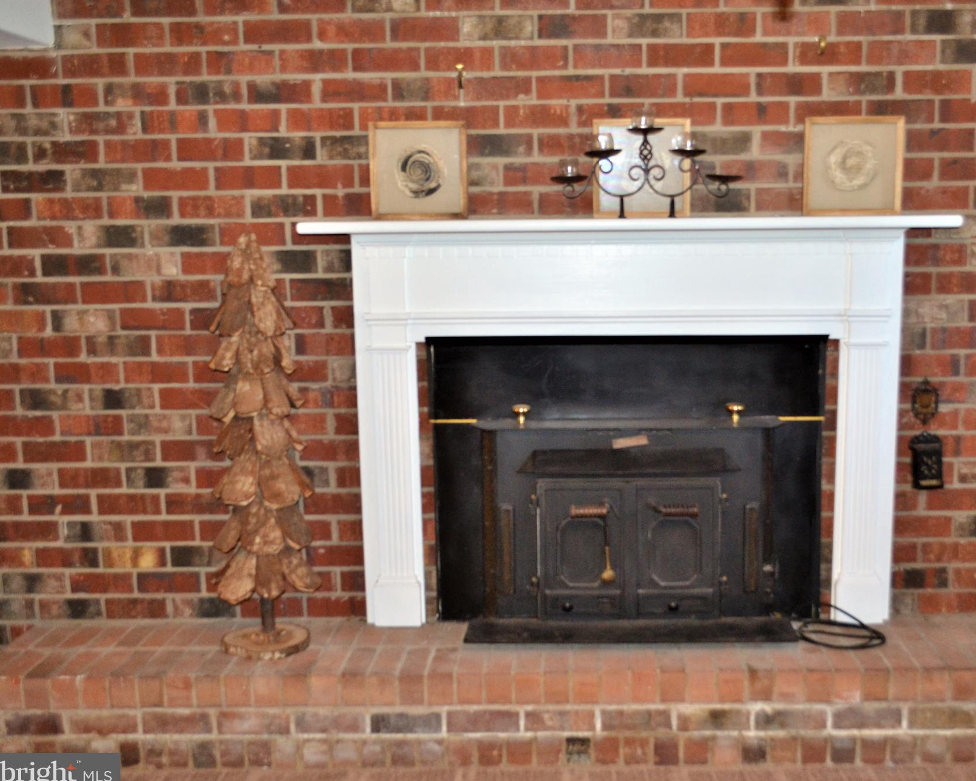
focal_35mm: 38
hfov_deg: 47.6
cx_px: 589
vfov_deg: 39.2
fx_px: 1098
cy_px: 396
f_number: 3.8
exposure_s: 1/60
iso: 800
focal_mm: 22
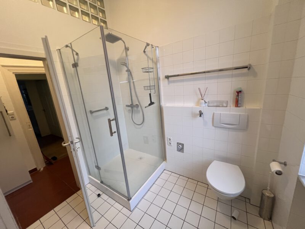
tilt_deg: -13.5
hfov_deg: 106.2
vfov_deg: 89.9
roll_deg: +5.1
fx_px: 115
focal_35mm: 13
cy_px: 114
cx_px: 152
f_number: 1.8
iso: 250
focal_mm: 1.57
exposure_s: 1/99
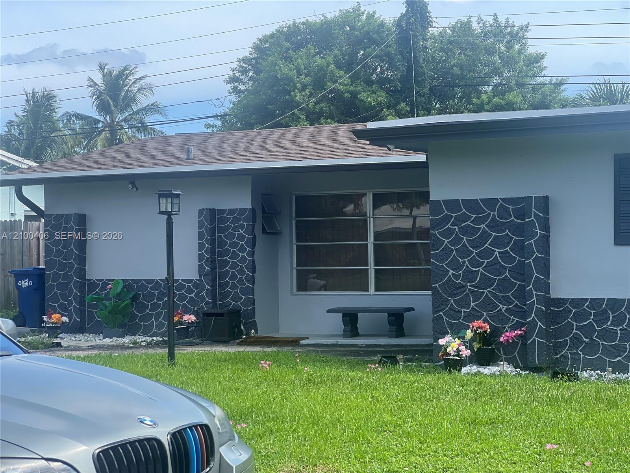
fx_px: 1401
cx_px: 315
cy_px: 236
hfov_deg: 25.3
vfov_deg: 19.1
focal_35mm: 77
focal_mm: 9
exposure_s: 1/241
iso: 25
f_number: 2.8
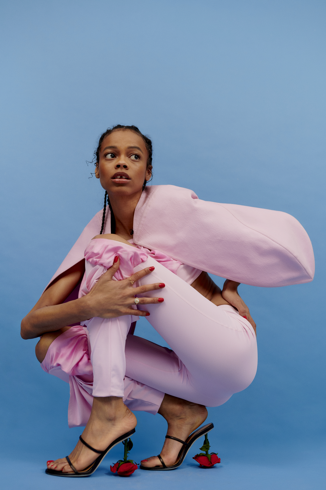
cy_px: 245
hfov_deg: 37.9
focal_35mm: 35
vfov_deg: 54.4
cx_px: 163
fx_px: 475
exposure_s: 1/160
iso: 400
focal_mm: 35
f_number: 3.5
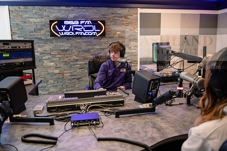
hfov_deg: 60.3
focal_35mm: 31
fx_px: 196
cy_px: 76
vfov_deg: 42.3
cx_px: 114
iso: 800
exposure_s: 1/60
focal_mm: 31
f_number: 2.8
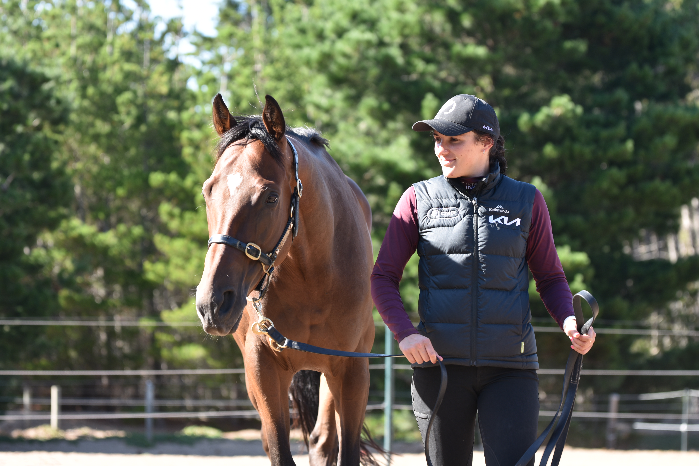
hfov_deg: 18.2
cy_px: 233
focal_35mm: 112
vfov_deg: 12.2
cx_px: 350
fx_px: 2184
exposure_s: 1/250
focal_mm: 75
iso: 100
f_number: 2.8
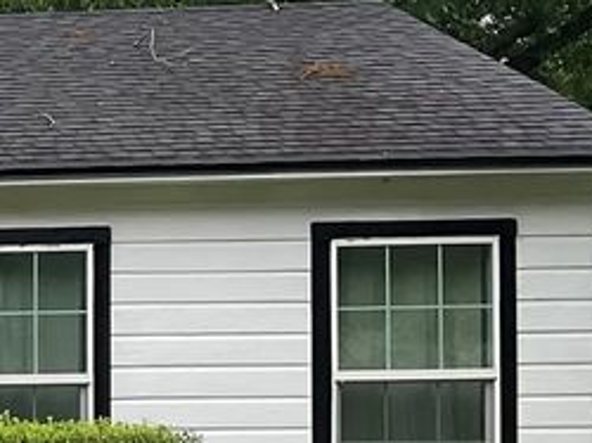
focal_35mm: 119
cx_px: -530
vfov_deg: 12.2
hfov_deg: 14.3
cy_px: 471
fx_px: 2033
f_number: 1.8
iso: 16
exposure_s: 1/209
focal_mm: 3
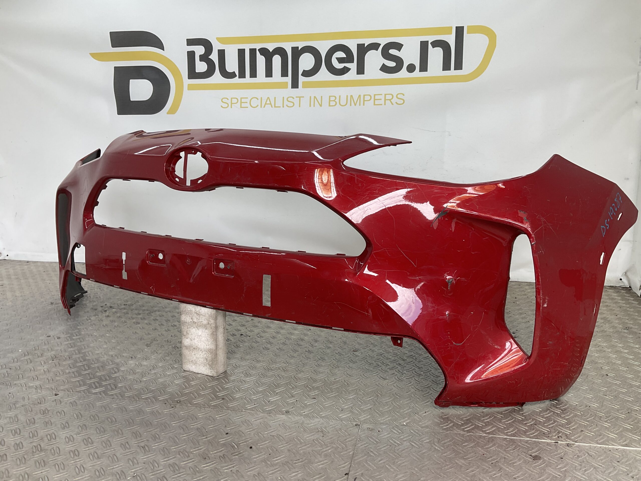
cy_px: 240
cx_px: 320
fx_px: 537
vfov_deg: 48.2
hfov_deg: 61.7
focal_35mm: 29
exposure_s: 1/178
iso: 16
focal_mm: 3
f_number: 1.8
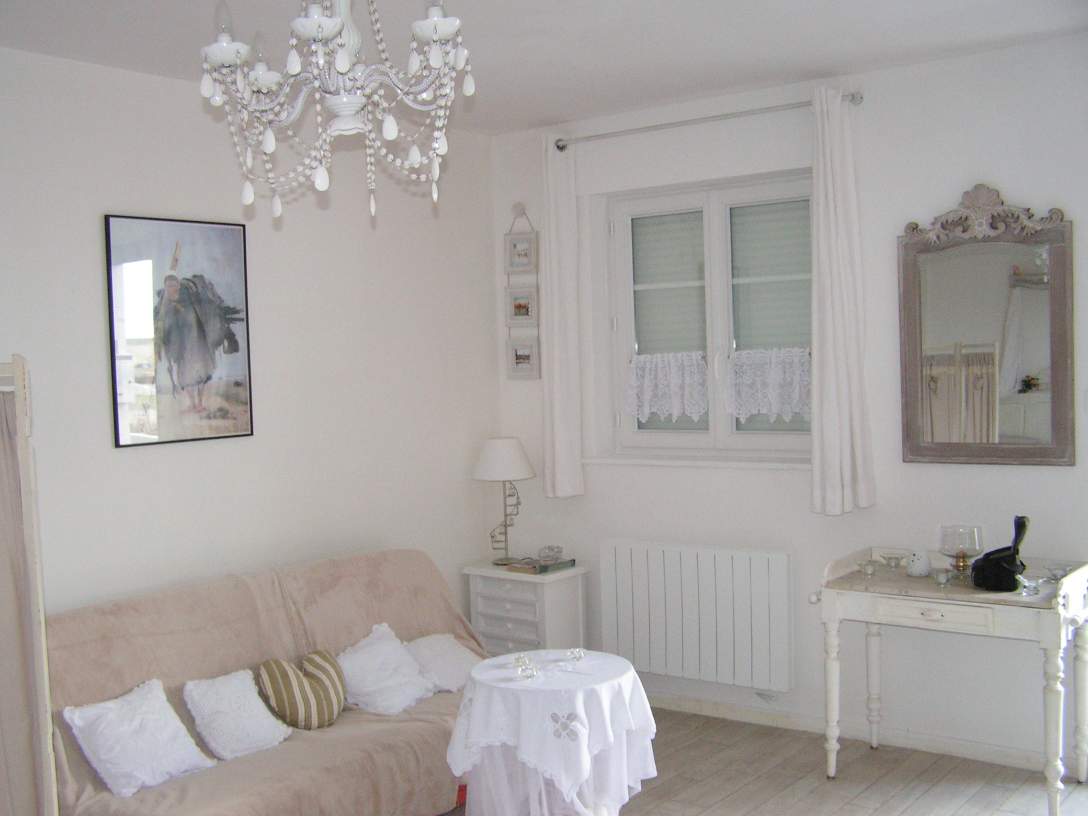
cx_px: 544
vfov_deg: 37.7
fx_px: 1194
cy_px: 408
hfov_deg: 49.0
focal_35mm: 38
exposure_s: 1/40
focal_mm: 6.3
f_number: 2.8
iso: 200
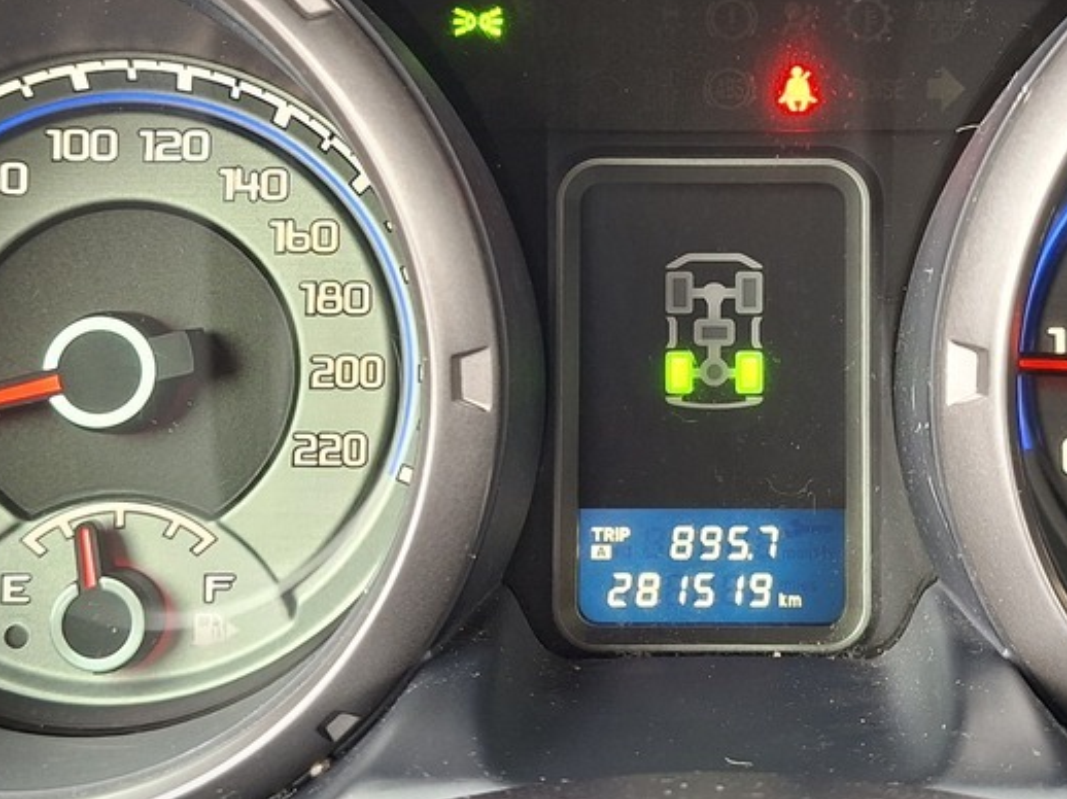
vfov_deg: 22.8
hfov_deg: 30.1
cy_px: 243
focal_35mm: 64
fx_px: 1972
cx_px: 698
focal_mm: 5.54
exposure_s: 1/33
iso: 320
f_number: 1.8
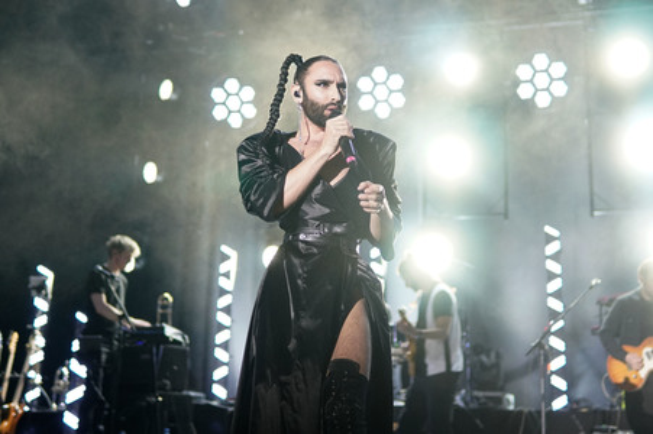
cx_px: 326
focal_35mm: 45
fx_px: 816
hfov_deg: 43.6
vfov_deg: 29.8
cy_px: 217
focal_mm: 30
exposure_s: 1/800
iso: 1250
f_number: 1.4
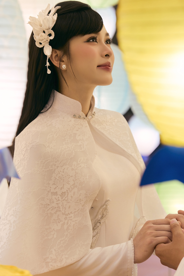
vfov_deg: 23.9
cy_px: 138
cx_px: 92
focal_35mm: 85
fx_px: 652
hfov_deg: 16.1
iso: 1600
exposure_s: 1/400
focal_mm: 85
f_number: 3.5
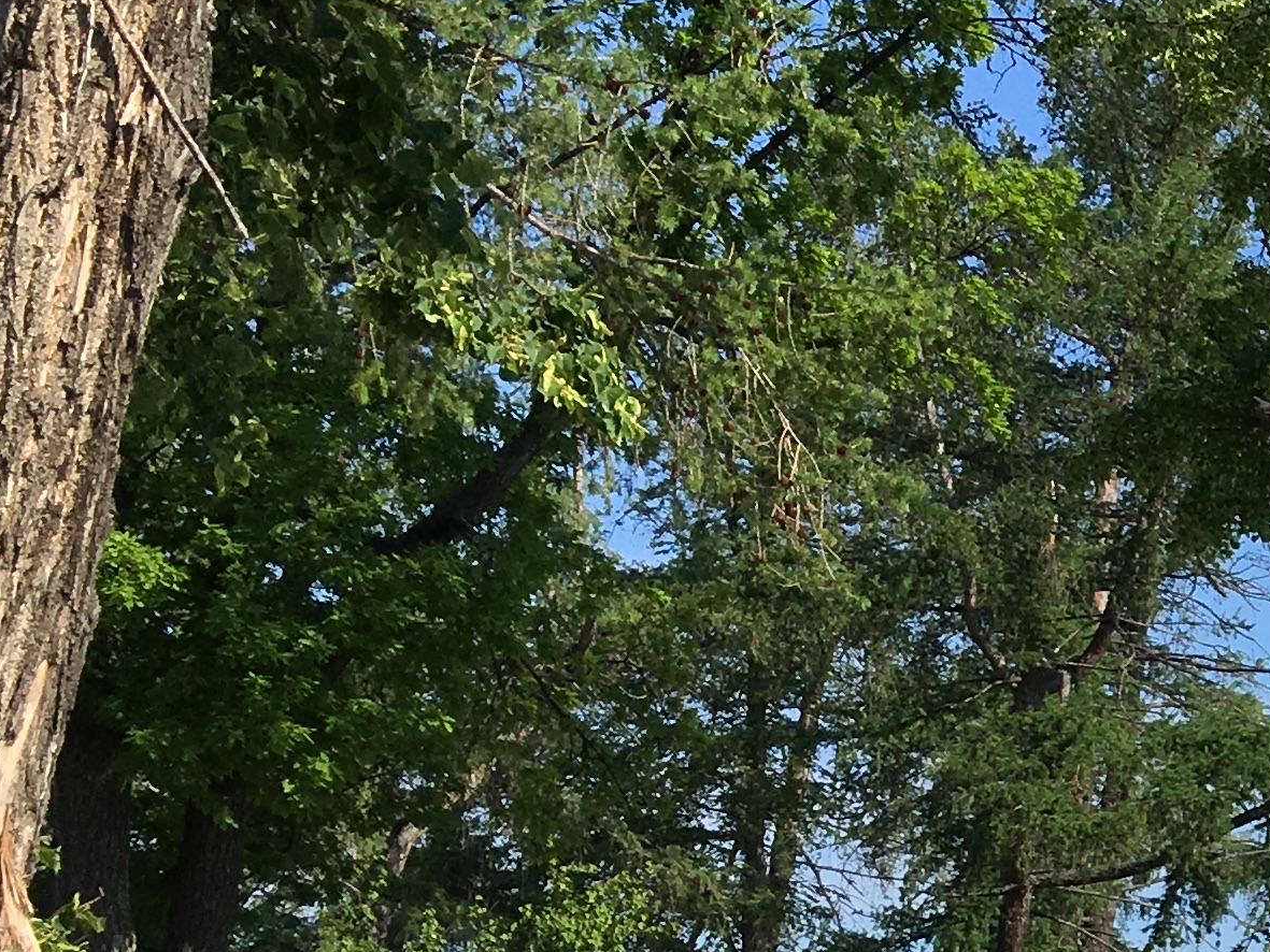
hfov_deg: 17.0
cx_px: 2145
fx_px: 3633
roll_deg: -0.5
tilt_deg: +9.8
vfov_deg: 14.9
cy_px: 705
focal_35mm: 99
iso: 25
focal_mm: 4.15
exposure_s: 1/1570
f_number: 2.2
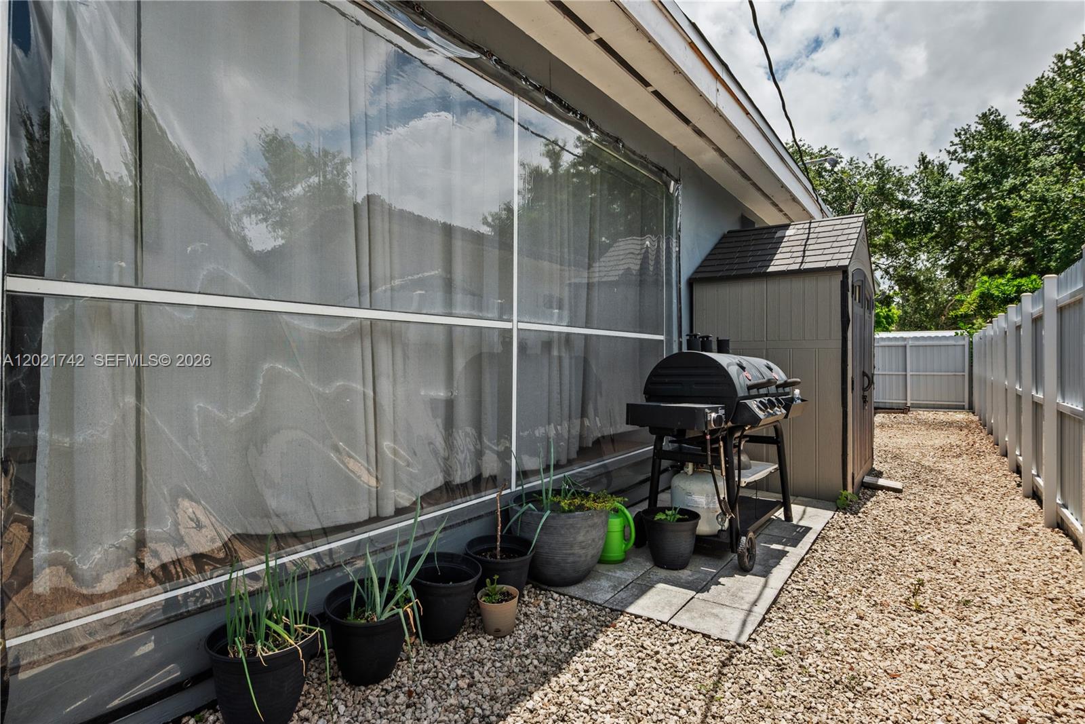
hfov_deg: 93.3
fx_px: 512
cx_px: 542
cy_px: 362
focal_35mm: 17
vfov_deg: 70.5
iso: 100
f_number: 11
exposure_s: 1/500
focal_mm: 17
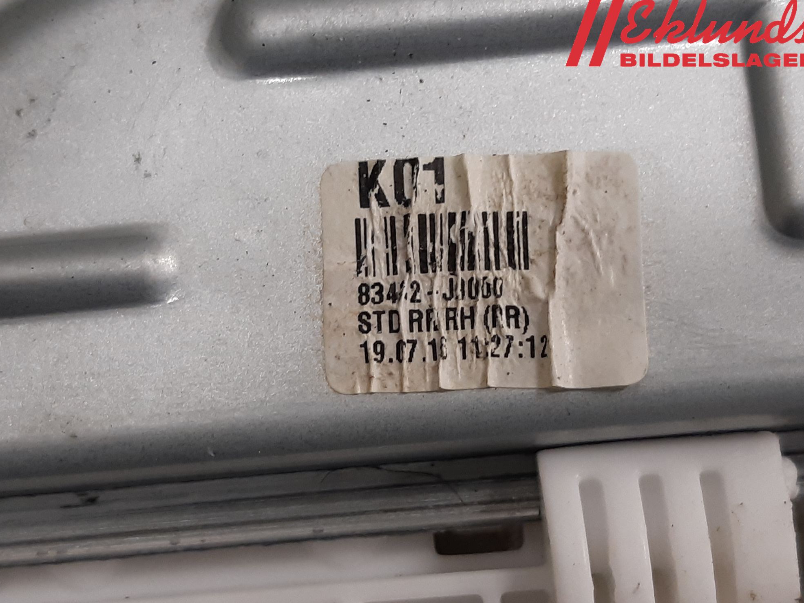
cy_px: 311
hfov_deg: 65.3
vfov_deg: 51.3
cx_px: 398
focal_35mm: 27
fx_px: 627
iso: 100
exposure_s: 1/50
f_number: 1.7
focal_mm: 3.93
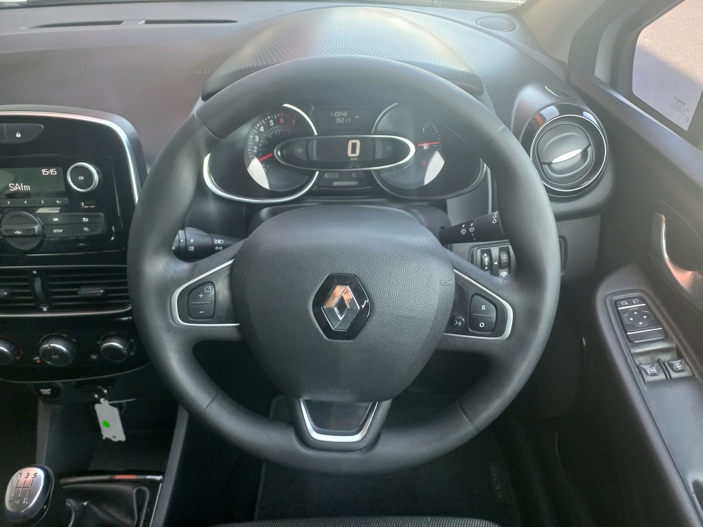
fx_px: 508
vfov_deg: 54.9
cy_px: 264
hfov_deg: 69.4
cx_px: 352
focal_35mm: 25
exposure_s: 1/50
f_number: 1.8
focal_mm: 4.6
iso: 125
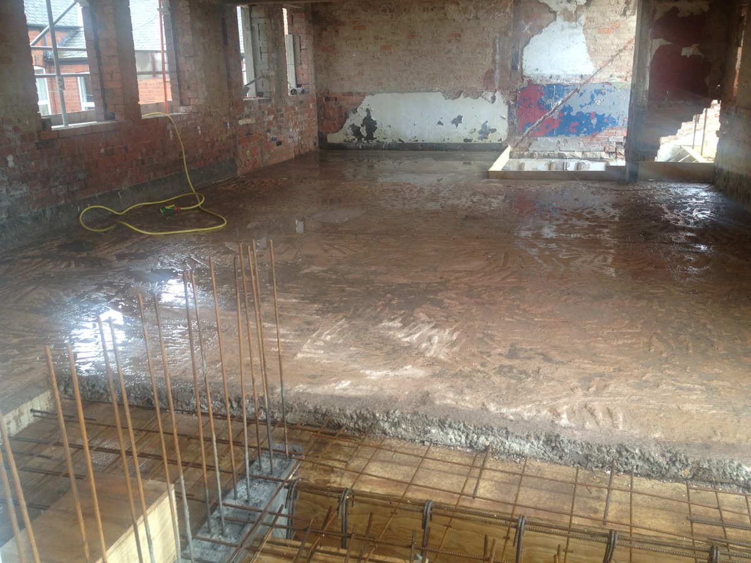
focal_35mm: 35
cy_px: 282
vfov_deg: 40.7
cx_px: 376
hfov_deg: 52.6
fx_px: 759
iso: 80
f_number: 2.4
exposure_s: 1/60
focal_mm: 4.28
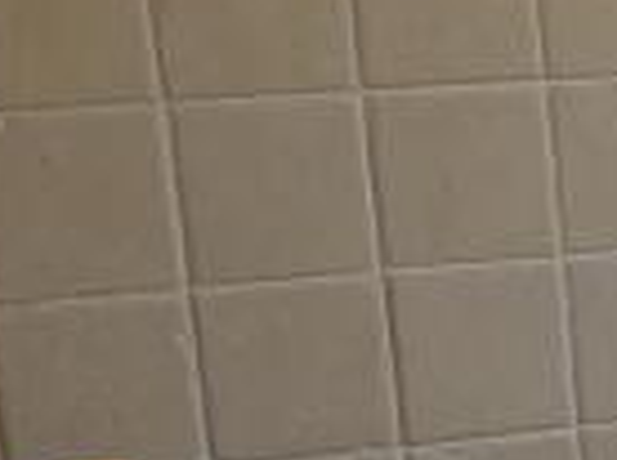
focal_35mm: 193
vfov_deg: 7.5
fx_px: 3434
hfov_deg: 8.1
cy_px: 799
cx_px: 2079
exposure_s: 1/174
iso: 50
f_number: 2.4
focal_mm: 4.32
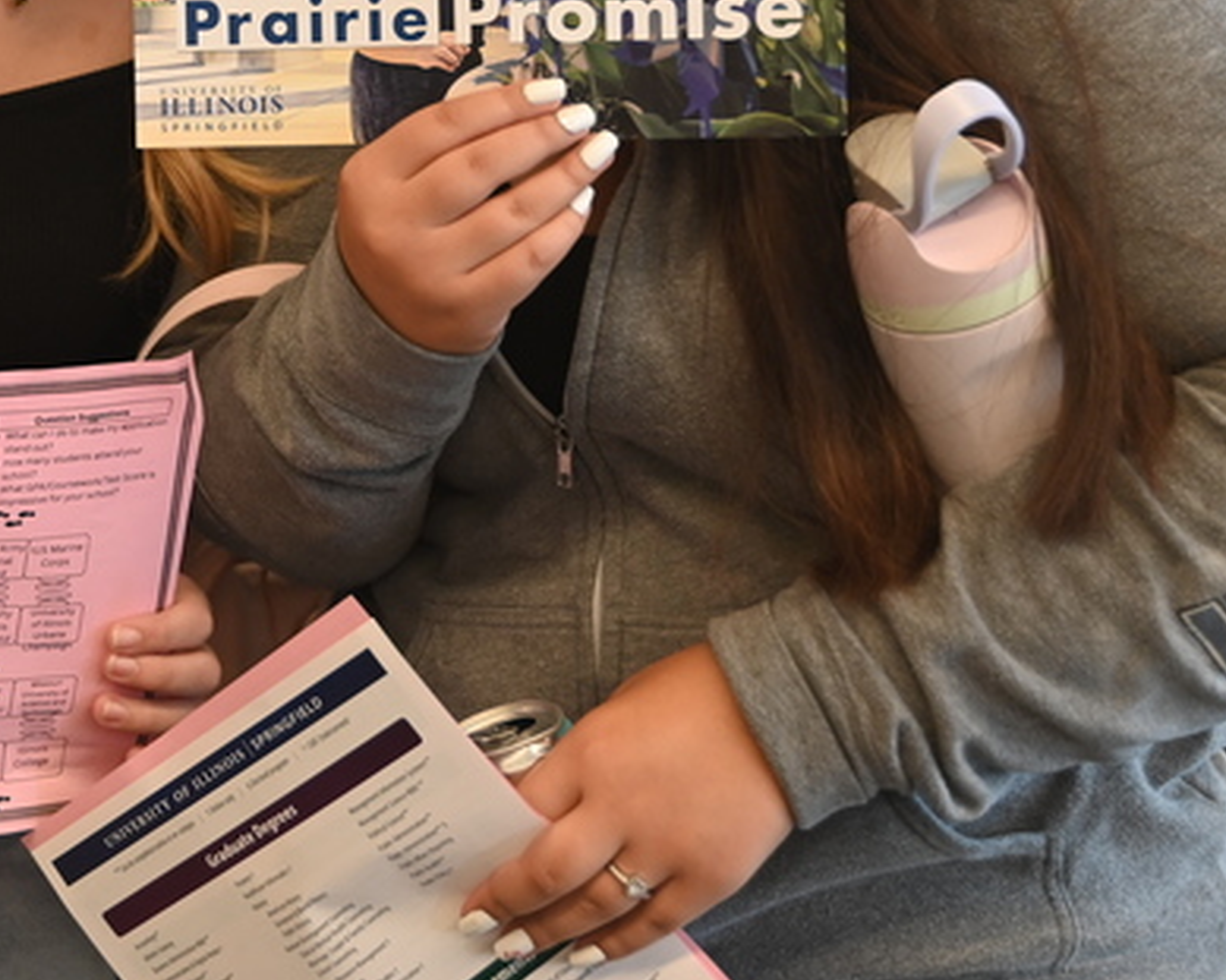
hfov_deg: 23.1
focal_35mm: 80
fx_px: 2911
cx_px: 107
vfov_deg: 18.7
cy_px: 61
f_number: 2.8
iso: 640
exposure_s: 1/125
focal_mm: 32.5
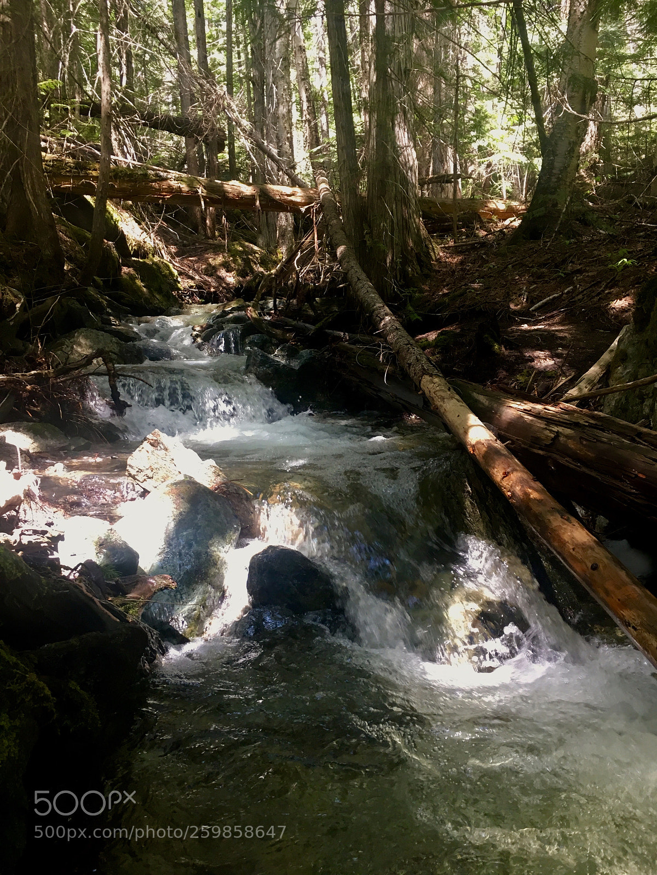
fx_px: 734
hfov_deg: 48.2
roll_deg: +1.6
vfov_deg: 61.7
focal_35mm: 29
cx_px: 328
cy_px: 438
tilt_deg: -5.8
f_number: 2.2
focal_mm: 4.15
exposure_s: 1/18
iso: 25
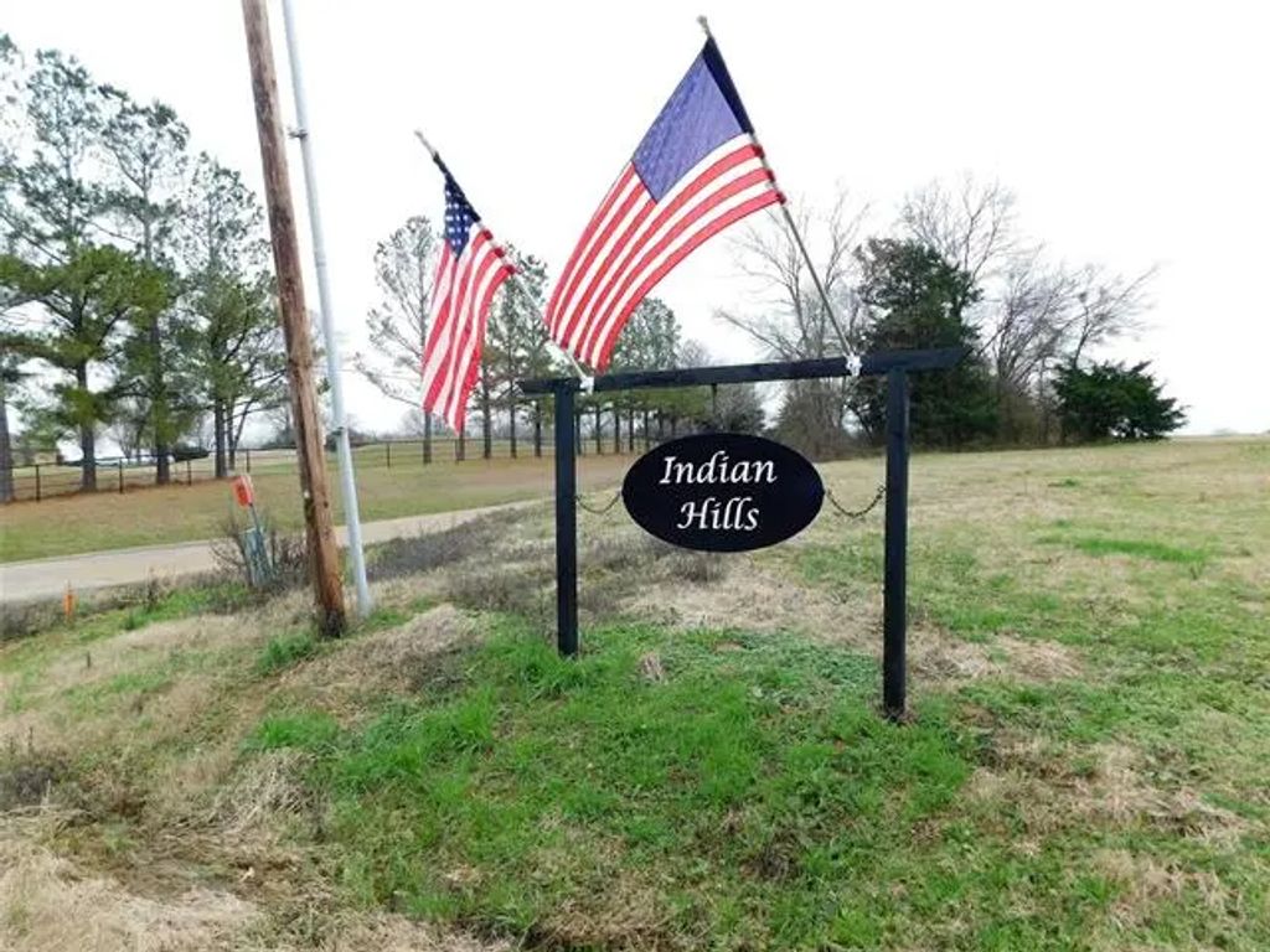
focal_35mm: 23
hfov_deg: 73.9
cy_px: 476
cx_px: 635
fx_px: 844
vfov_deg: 58.9
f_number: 3
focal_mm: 4
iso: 125
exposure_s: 1/400
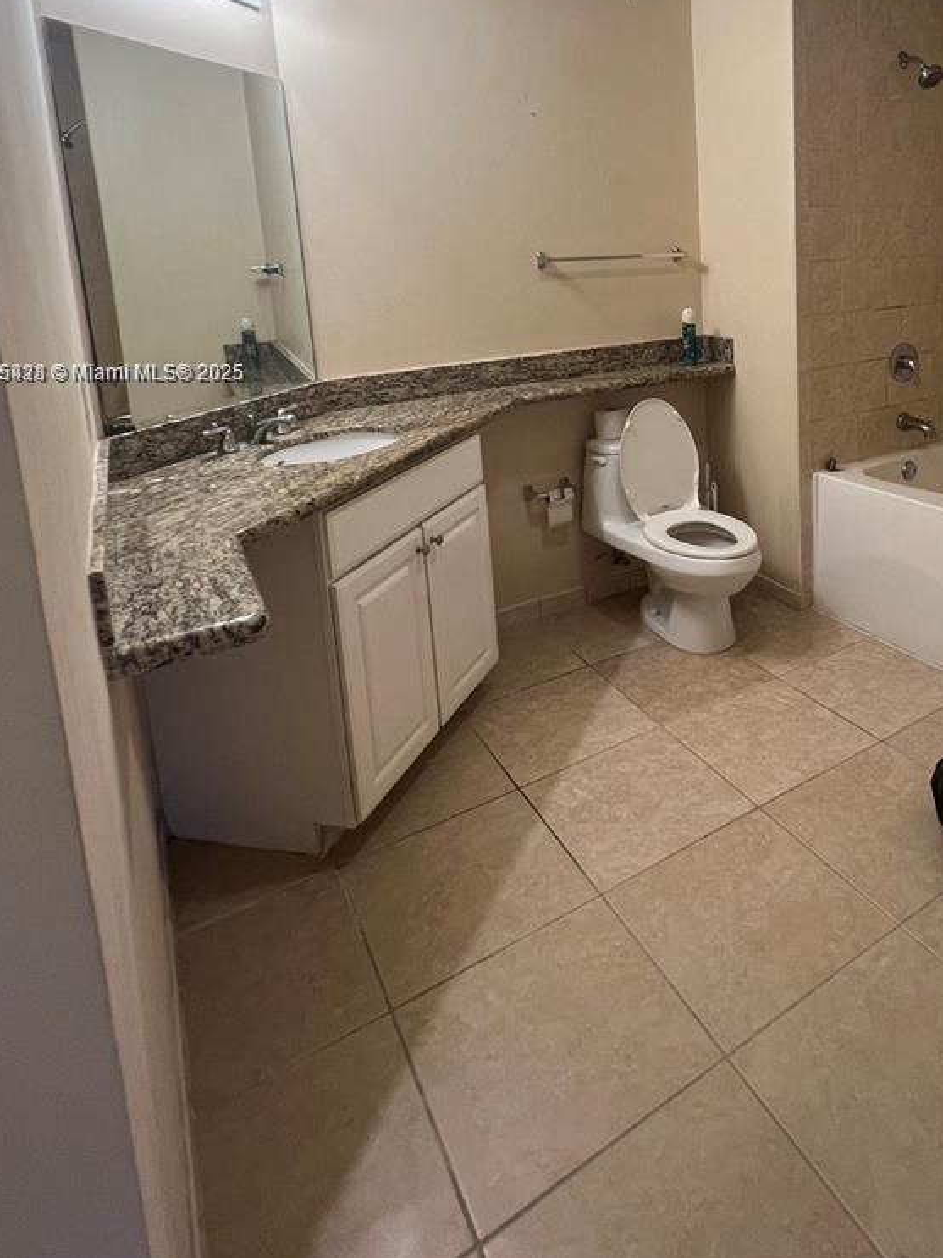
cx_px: 696
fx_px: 763
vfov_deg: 75.3
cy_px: 374
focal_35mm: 21
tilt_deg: -8.0
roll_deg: +1.7
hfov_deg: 60.3
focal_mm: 1.57
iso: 160
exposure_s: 1/60
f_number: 1.8
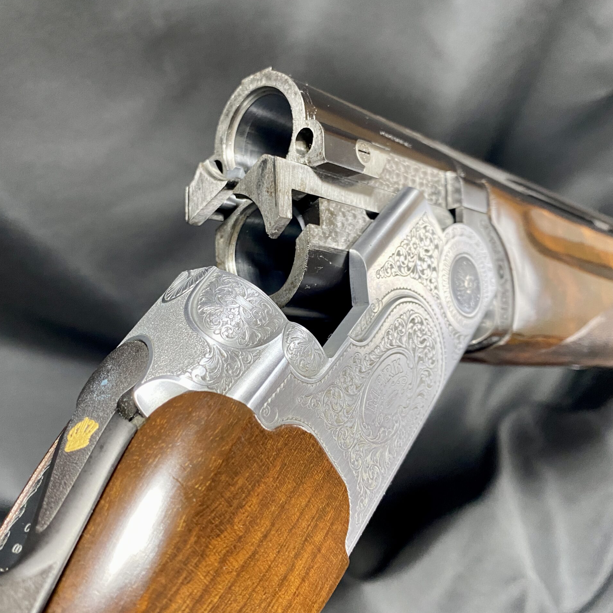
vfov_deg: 52.5
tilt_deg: -44.0
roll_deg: +3.0
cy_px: 306
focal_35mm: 31
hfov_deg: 52.5
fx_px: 621
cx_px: 293
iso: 320
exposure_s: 1/60
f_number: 1.8
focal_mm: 4.25
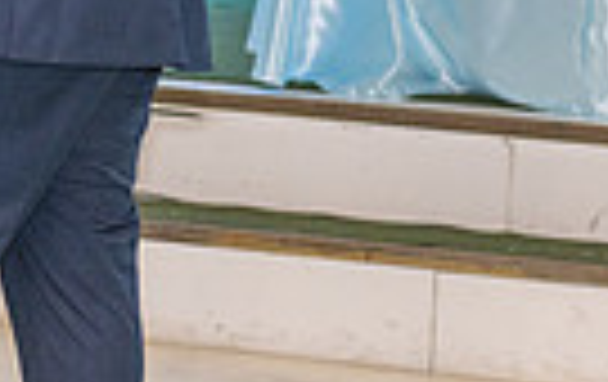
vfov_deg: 4.3
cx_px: -473
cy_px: -222
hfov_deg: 6.7
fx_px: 5081
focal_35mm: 306
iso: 1000
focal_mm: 70
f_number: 3.2
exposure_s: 1/160
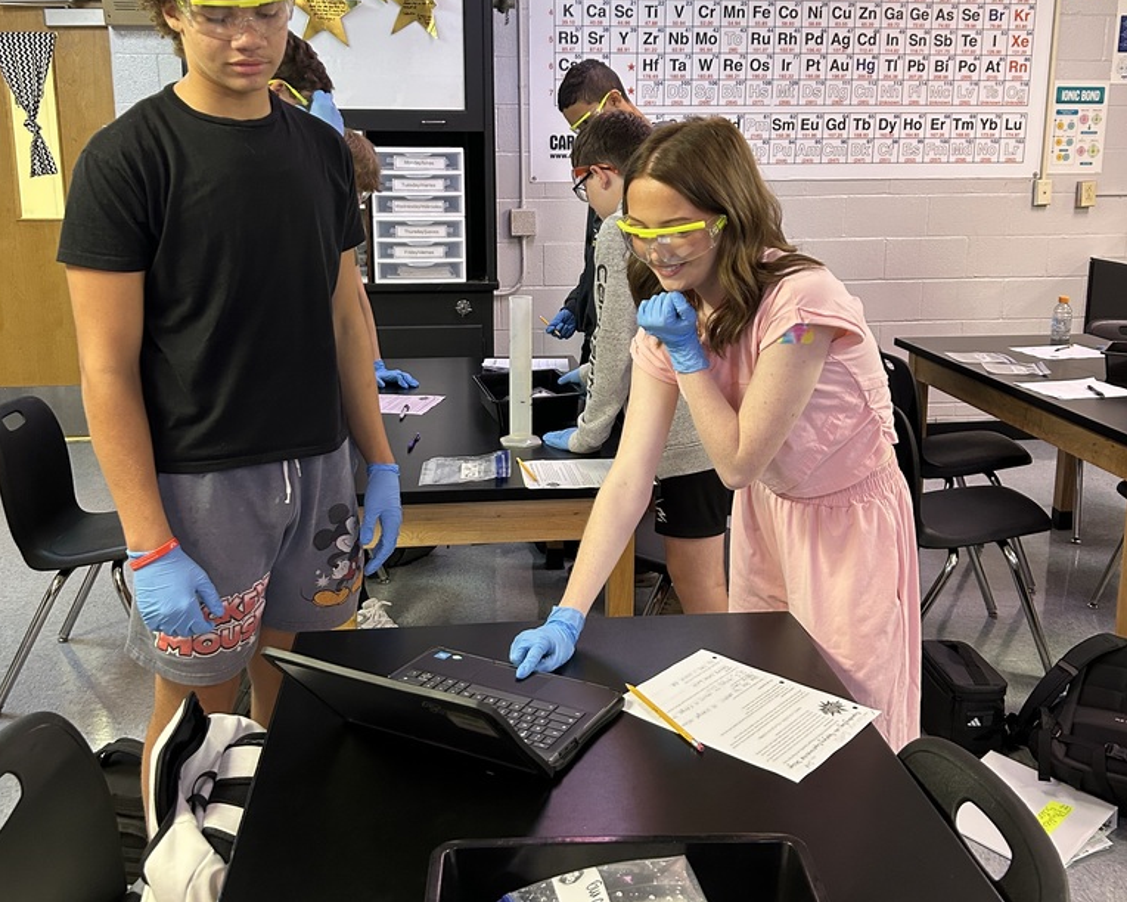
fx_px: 1134
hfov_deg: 52.8
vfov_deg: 43.2
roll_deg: -1.0
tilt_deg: -12.2
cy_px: 382
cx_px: 562
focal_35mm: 34
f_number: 1.5
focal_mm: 5.7
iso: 250
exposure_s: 1/60
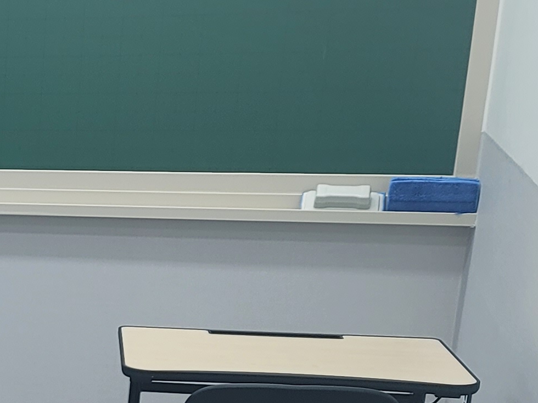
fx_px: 1585
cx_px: -442
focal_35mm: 102
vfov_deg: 14.1
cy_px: 471
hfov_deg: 16.1
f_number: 1.8
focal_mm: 7
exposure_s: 1/120
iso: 80
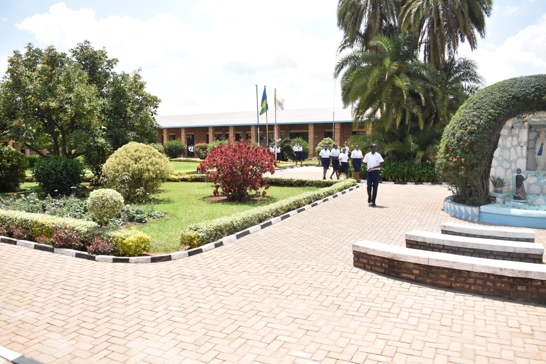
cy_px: 182
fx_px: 410
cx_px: 273
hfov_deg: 67.4
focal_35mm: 27
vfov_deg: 47.9
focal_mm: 18
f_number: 5.6
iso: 1600
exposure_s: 1/4000
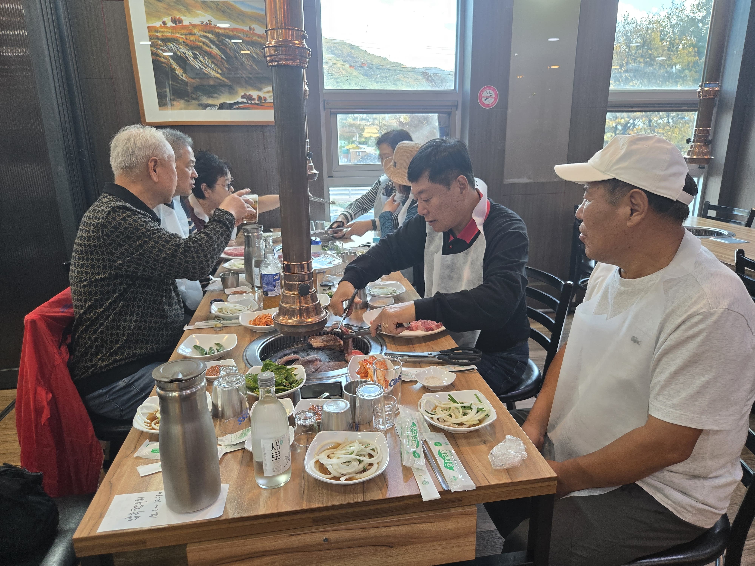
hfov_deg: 73.9
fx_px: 502
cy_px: 283
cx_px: 378
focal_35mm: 23
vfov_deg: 58.9
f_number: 1.8
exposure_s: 1/120
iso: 100
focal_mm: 5.4
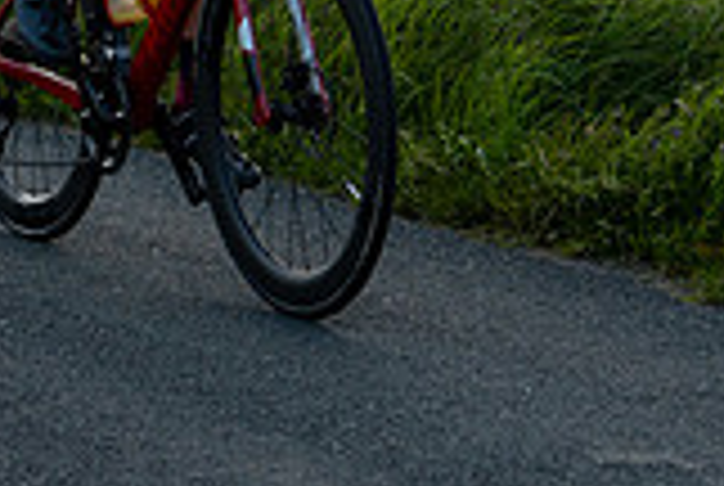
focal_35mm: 252
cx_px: 247
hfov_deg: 8.2
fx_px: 5077
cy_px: -358
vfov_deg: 5.4
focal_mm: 70
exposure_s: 1/1250
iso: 400
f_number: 3.2
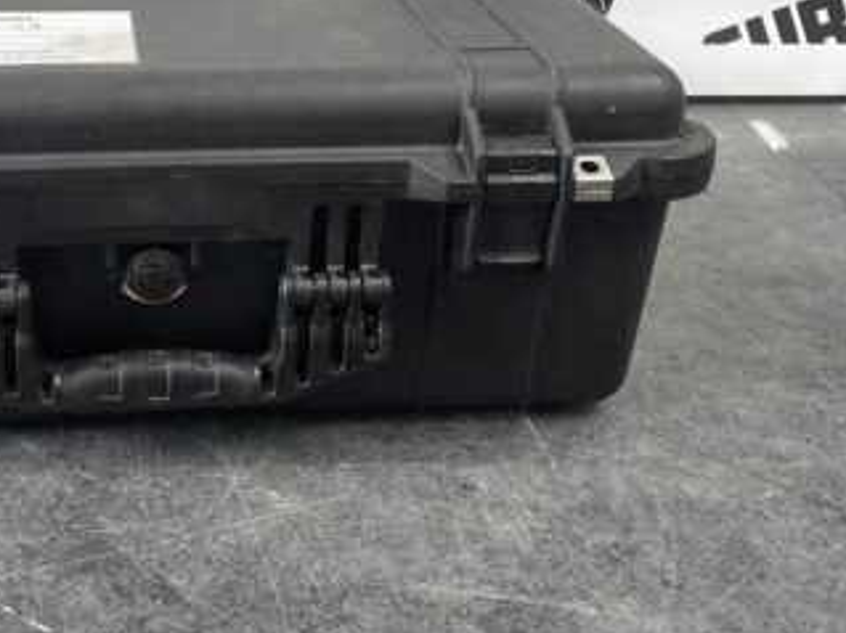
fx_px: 1148
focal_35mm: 47
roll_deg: +0.0
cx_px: 159
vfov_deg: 30.4
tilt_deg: -24.2
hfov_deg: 38.8
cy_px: 162
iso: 64
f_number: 1.6
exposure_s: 1/100
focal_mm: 5.1
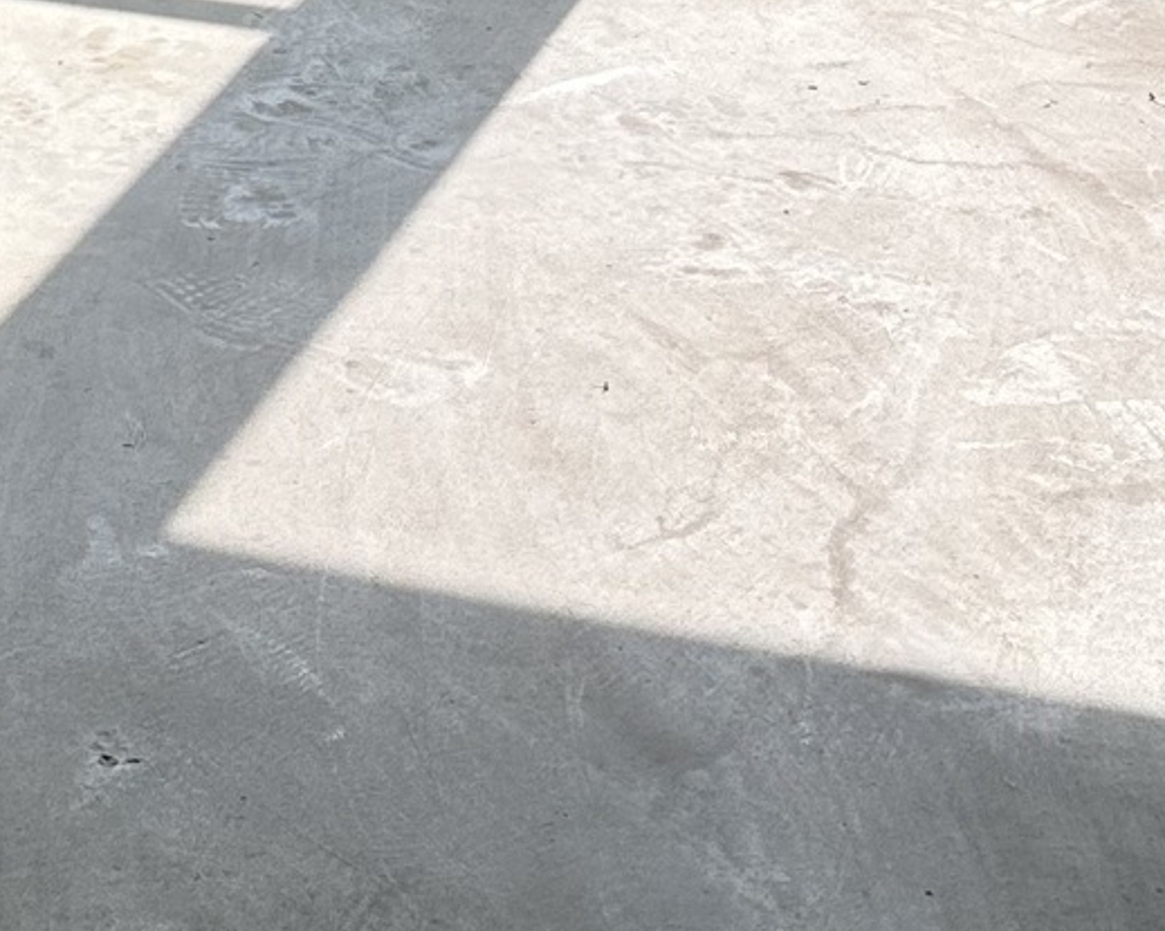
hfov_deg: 18.4
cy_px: -399
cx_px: 440
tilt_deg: -13.5
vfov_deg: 14.0
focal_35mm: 104
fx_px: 3585
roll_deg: -4.4
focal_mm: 6.86
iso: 80
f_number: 1.78
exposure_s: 1/1198
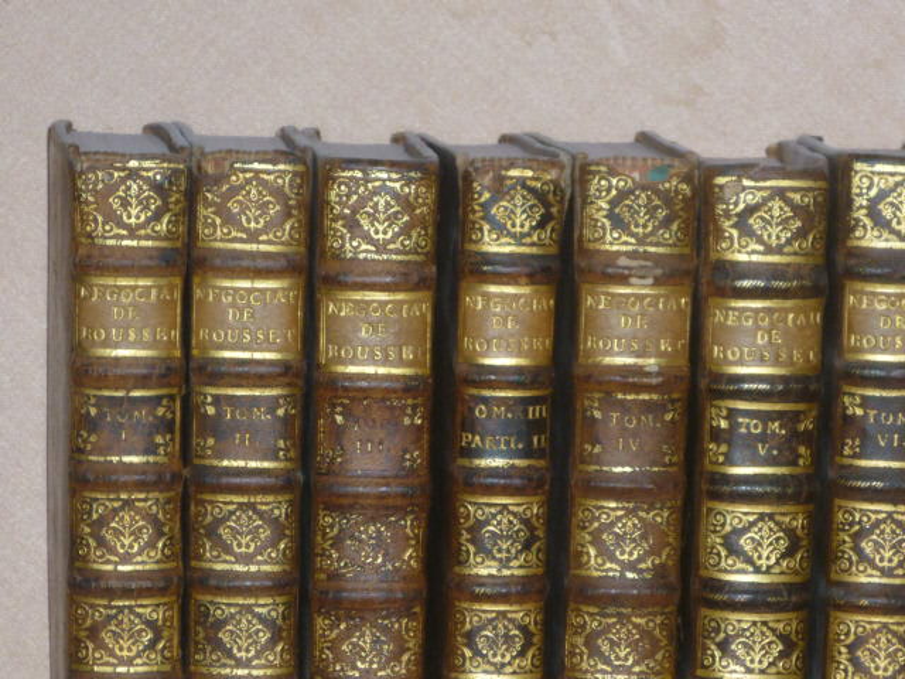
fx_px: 3477
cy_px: 340
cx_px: 452
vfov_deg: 11.1
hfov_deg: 14.8
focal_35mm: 133
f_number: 5.4
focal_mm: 12.2
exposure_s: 1/40
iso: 100
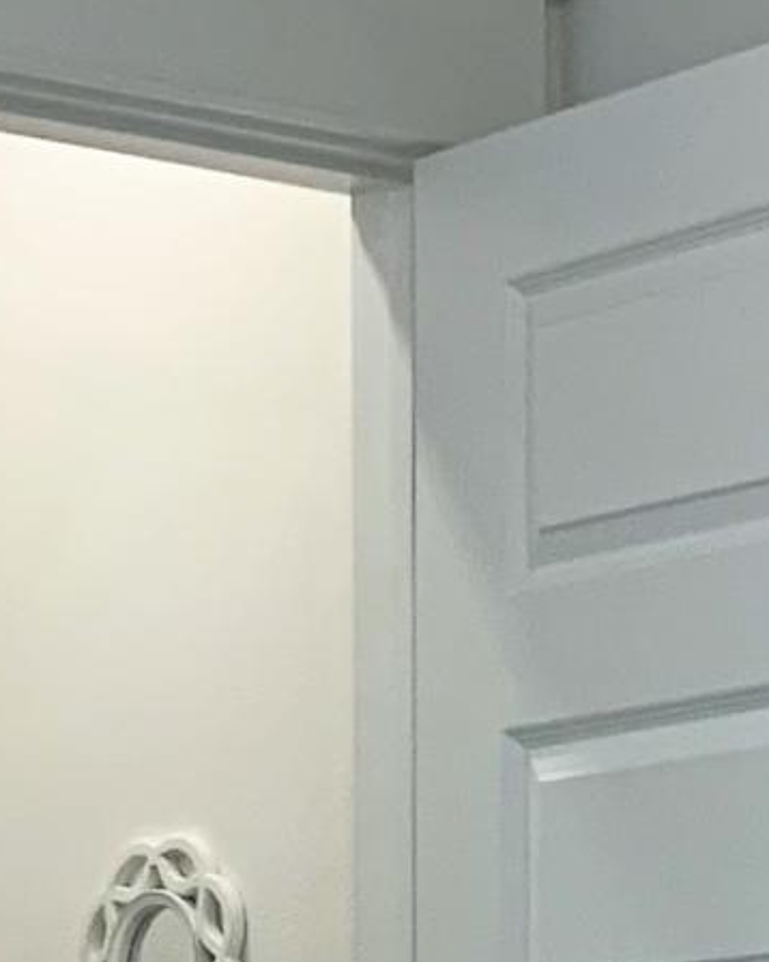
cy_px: 1572
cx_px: 32
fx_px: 4840
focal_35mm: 170
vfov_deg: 10.8
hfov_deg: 9.0
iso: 100
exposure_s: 1/120
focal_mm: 4.25
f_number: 1.8
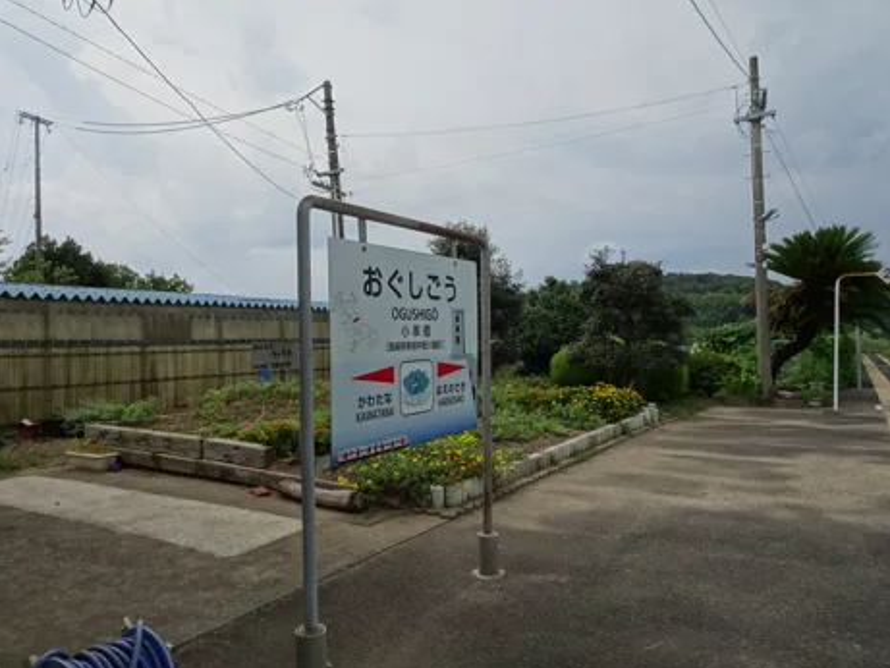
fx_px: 643
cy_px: 346
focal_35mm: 25
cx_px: 431
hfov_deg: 69.4
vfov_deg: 54.9
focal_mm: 4.1
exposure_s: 1/400
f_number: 4.5
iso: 80
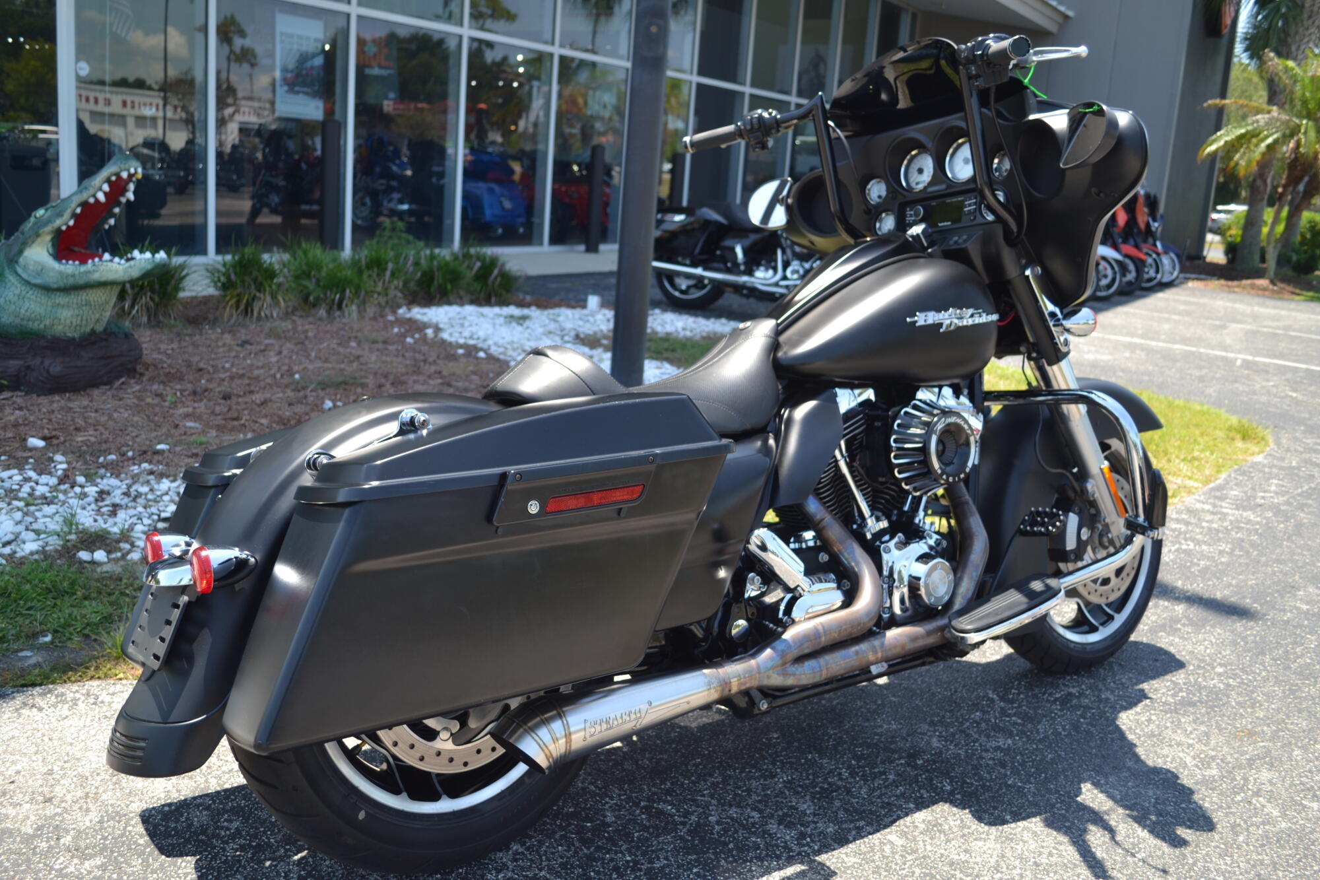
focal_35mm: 33
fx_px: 1210
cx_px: 660
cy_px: 440
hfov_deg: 57.2
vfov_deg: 40.0
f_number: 3.8
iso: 100
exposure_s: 1/250
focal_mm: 22
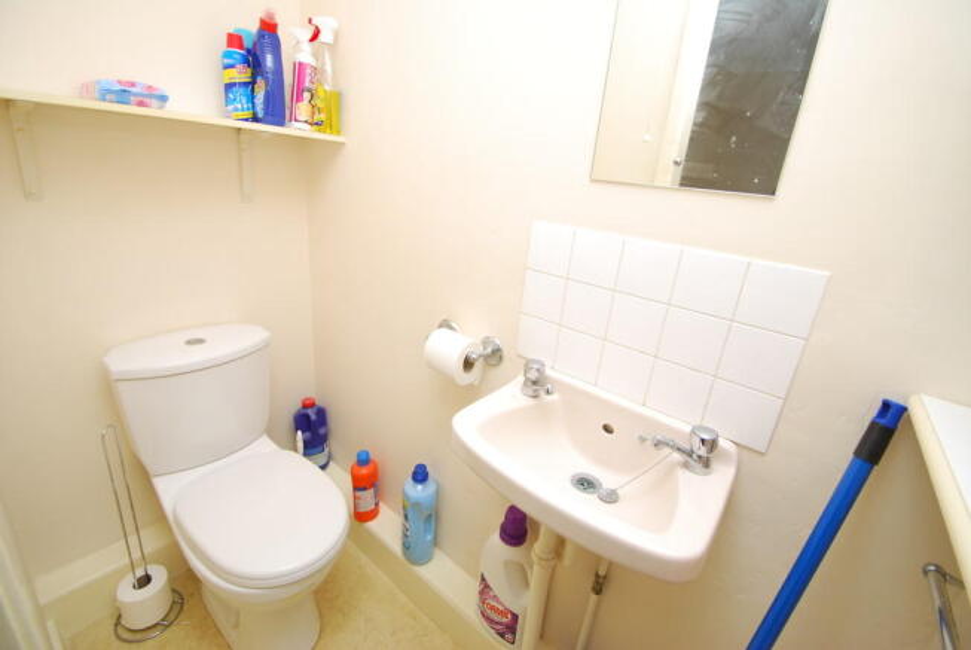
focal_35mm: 15
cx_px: 486
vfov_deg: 77.5
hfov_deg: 100.3
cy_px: 325
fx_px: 405
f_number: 4
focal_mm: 10
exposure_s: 1/60
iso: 200
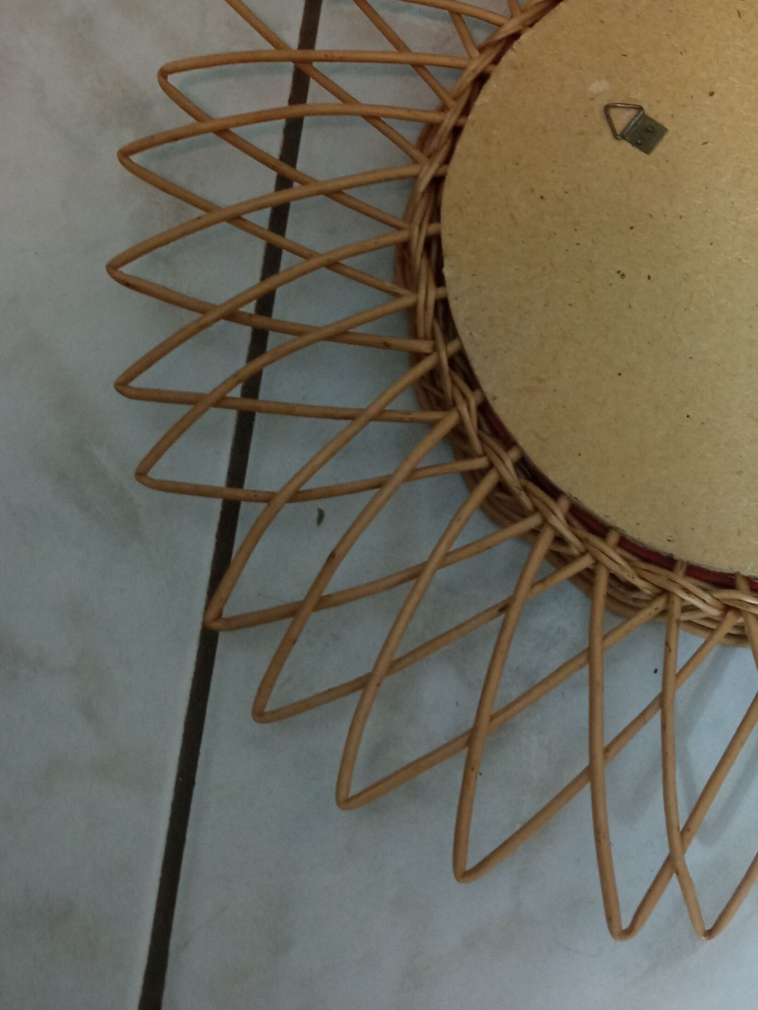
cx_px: 709
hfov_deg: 27.3
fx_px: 1489
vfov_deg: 36.5
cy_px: 233
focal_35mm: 51
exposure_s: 1/25
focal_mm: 3.79
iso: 431
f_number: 2.2
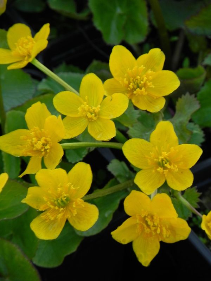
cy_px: 140
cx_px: 106
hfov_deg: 3.1
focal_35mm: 481
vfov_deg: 4.1
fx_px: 3909
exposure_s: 1/20
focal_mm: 85.6
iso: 160
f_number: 5
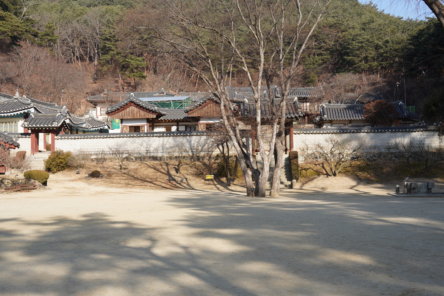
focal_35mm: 44
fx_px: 543
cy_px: 148
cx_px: 222
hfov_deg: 44.5
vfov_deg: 30.5
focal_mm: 44
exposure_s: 1/100
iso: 100
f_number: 10
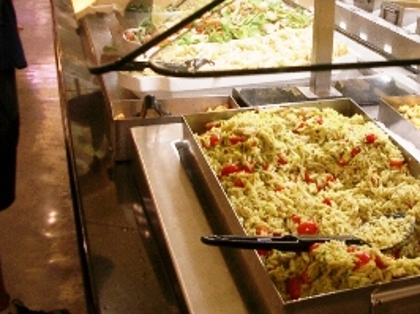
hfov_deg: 32.0
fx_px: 715
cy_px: 88
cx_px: 325
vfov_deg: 24.6
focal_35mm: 59
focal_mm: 5.8
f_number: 2.6
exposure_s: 1/50
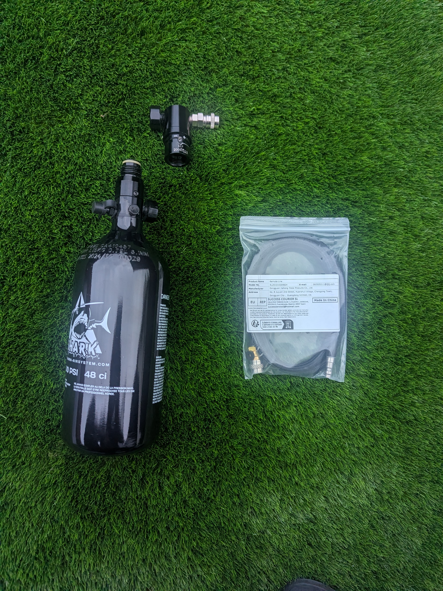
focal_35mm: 24
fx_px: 410
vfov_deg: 71.6
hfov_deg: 56.8
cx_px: 222
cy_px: 296
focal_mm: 6.81
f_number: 1.85
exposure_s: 1/409
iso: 438
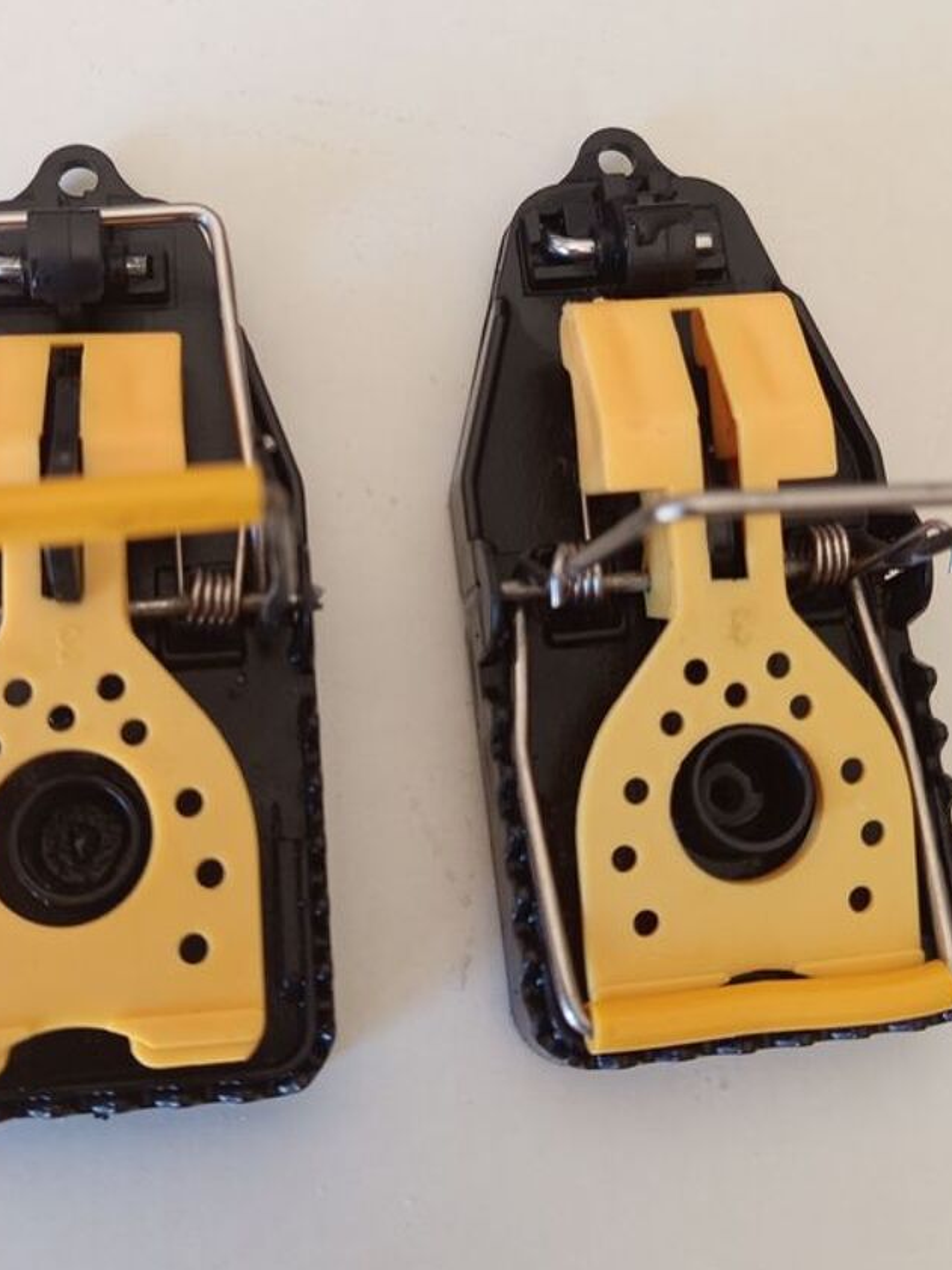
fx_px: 1394
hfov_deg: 37.5
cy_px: 517
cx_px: 376
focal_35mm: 38
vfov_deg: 48.7
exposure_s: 1/100
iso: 286
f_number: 1.7
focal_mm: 5.24
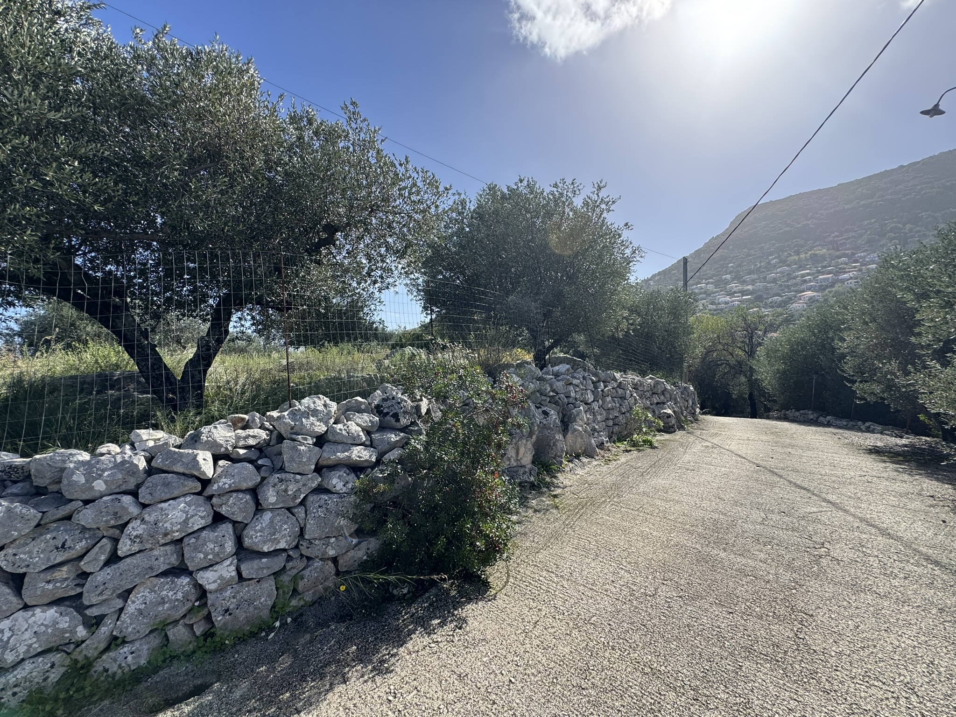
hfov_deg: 102.1
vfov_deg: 85.7
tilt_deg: -0.4
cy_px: 358
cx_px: 478
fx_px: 387
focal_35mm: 14
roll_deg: +3.2
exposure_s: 1/1063
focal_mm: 2.22
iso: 50
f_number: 2.2
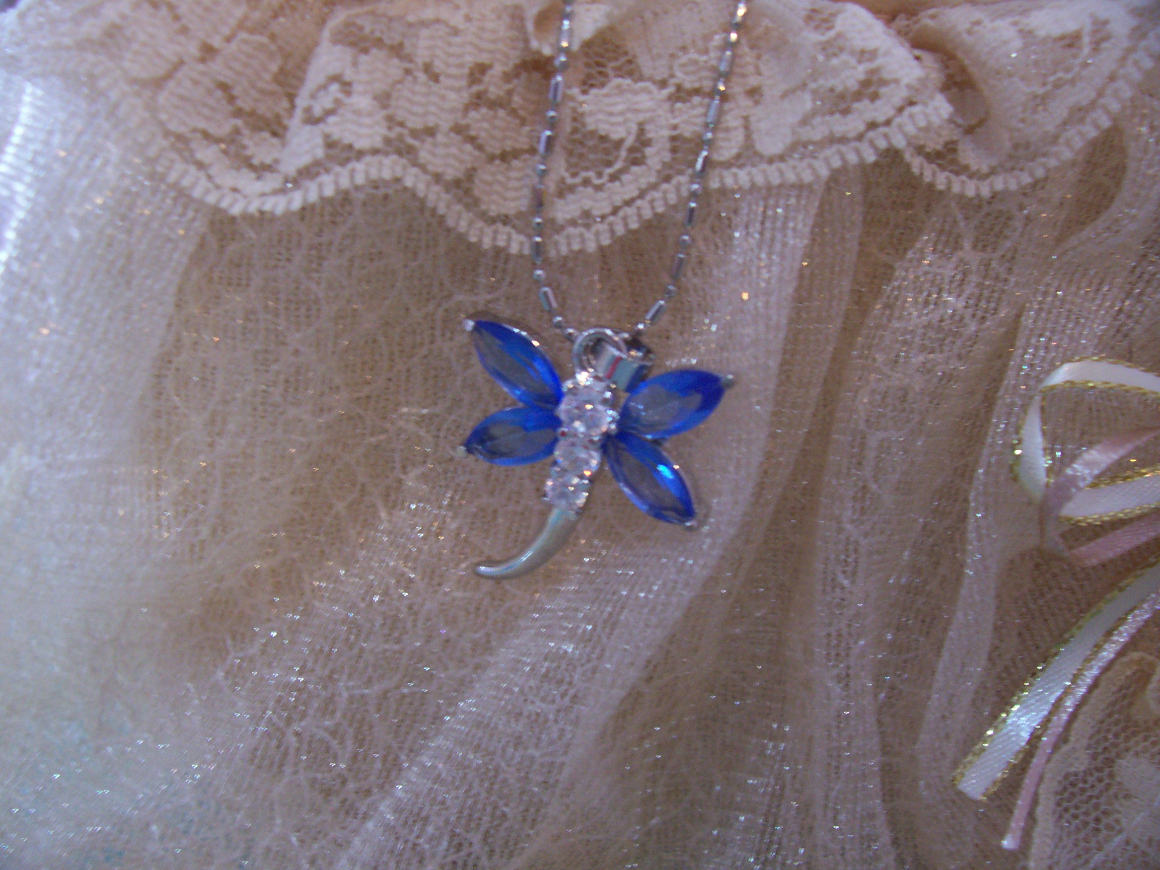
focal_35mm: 34
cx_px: 580
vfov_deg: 41.8
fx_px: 1139
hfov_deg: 54.0
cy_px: 435
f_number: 2.7
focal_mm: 5.6
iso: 160
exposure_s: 1/8
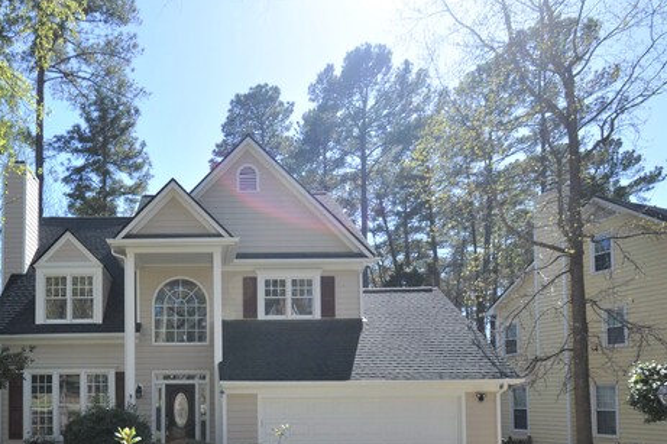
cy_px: 370
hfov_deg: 66.9
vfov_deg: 46.3
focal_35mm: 26
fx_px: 482
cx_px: 207
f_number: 9
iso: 200
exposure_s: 1/320
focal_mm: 10
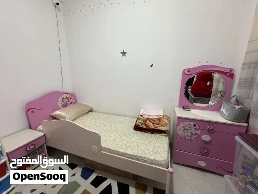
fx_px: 104
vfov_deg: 85.7
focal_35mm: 14
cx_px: 129
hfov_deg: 102.1
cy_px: 97
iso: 250
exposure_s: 1/100
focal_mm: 2.22
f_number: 2.2
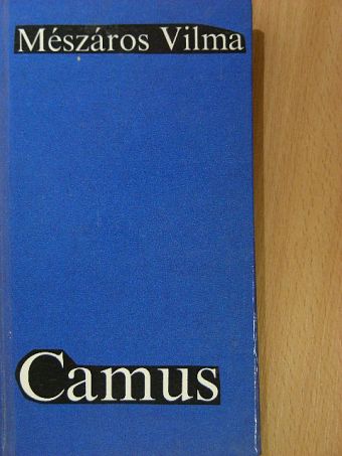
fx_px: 1146
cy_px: 228
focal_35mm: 87
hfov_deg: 17.0
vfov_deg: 22.5
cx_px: 171
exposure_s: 1/27.4
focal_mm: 14.6
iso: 200
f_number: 3.5
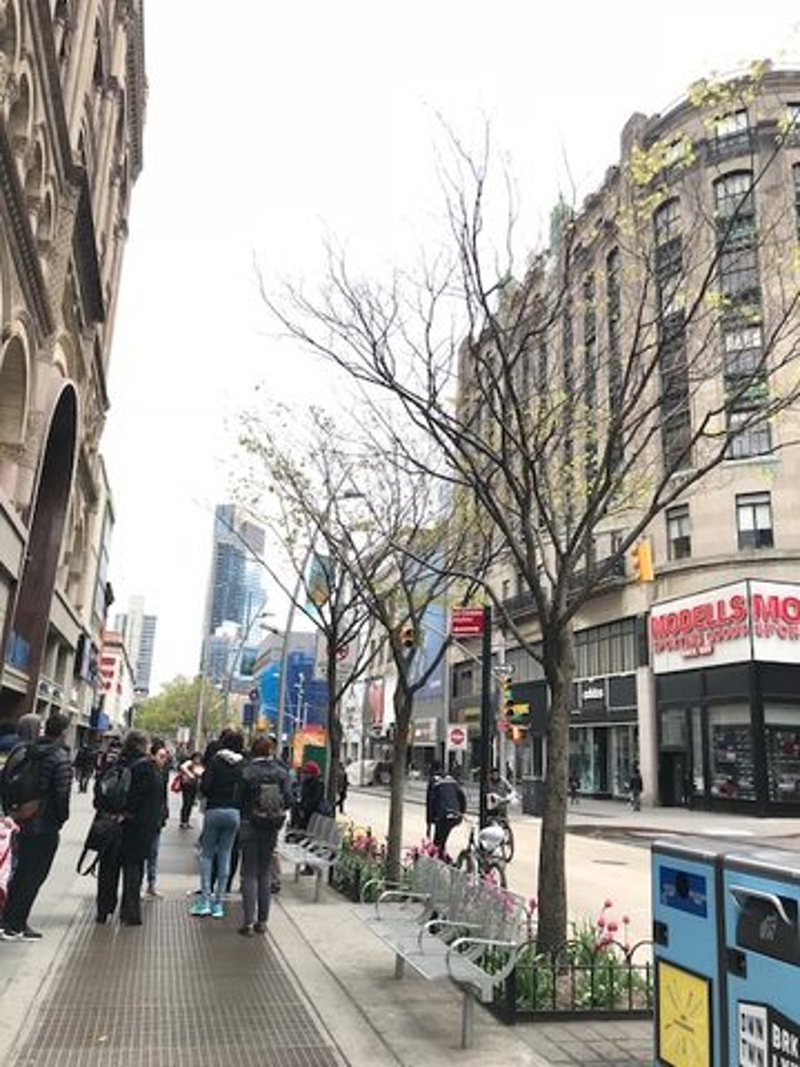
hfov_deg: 49.7
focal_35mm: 28
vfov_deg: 63.4
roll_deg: -2.1
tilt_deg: +16.9
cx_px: 400
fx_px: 863
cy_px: 534
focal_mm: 3.99
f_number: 1.8
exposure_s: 1/1041
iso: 20
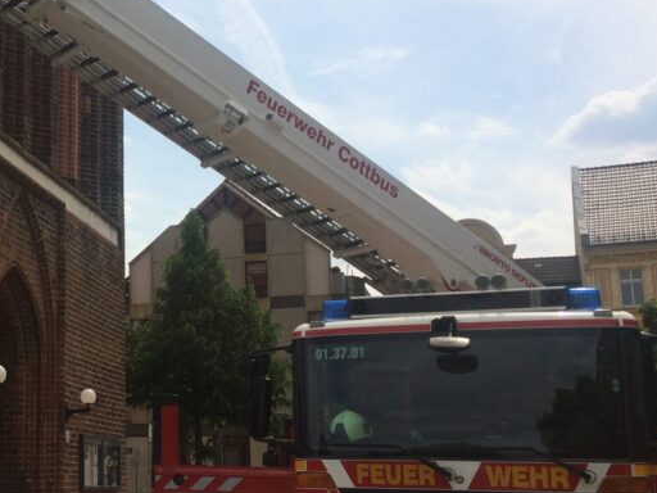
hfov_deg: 31.6
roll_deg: +0.2
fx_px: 1101
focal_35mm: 58
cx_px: 60
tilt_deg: +12.3
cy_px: 249
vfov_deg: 25.2
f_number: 2.2
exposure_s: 1/3425
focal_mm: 4.15
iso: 32
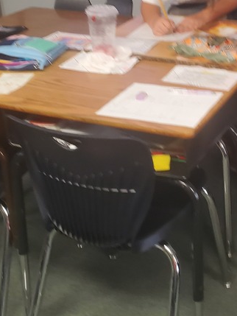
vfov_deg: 30.1
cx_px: 233
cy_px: 46
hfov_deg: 22.8
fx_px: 566
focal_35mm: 62
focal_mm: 4.3
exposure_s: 1/40
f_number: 2.4
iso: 200
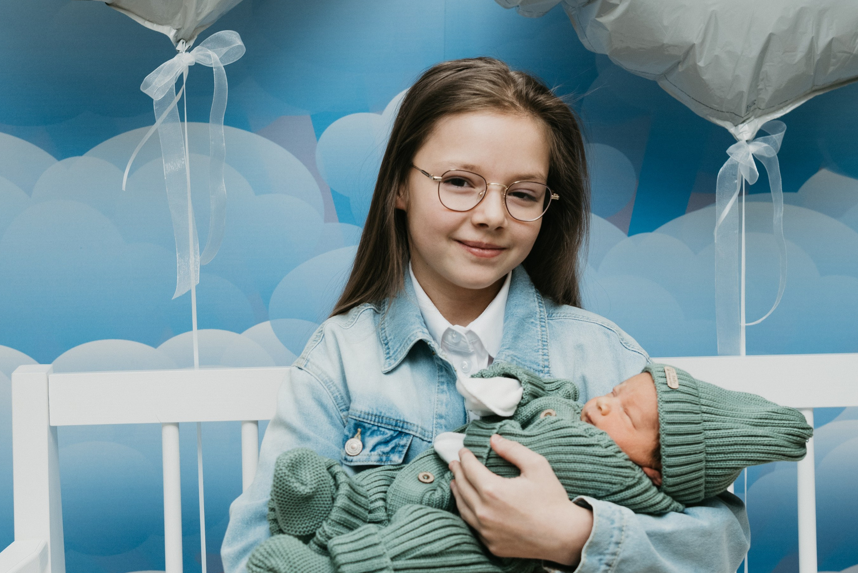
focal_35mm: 75
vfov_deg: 18.2
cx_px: 369
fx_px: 1788
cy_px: 273
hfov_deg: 27.0
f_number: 4
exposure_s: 1/160
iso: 200
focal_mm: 42
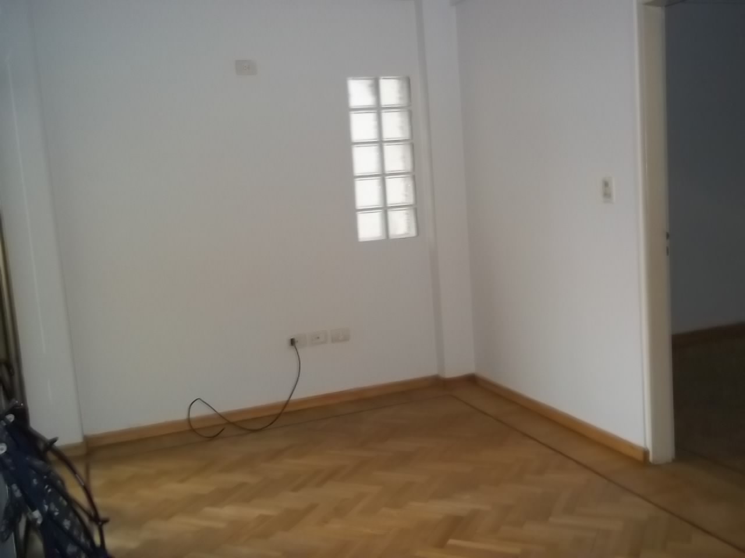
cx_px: 372
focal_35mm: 36
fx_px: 775
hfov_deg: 51.4
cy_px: 279
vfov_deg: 39.7
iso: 320
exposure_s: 1/30
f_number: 3.1
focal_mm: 6.5
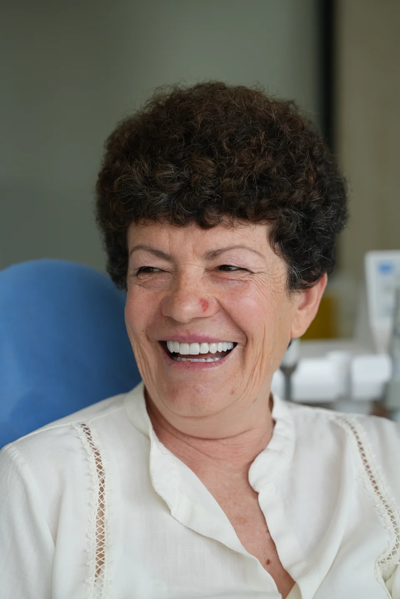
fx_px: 1133
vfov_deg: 29.7
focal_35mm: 68
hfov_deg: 20.0
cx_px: 200
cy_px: 300
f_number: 3.2
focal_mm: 68
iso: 100
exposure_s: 1/100
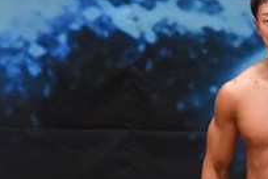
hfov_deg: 1.9
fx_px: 8062
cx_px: 171
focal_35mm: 1083
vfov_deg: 1.3
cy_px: 282
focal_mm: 190
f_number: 5.6
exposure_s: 1/400
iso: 8000
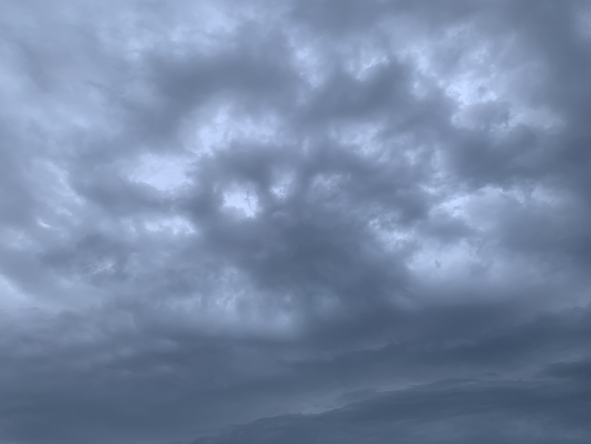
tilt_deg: +41.5
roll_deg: -0.1
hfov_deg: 67.3
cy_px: 222
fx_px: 444
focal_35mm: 26
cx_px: 296
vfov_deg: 53.1
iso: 100
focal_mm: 4.25
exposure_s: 1/84
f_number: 1.8
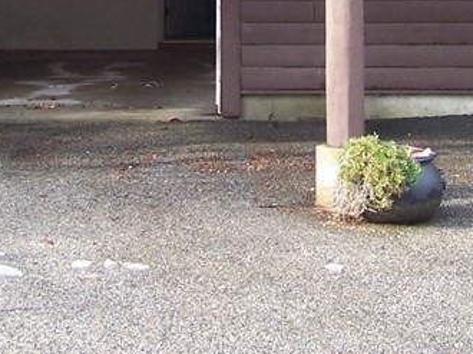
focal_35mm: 118
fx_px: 1611
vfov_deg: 12.2
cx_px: 255
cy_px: -85
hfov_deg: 16.7
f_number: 2.8
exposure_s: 1/60
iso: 80
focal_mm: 6.3
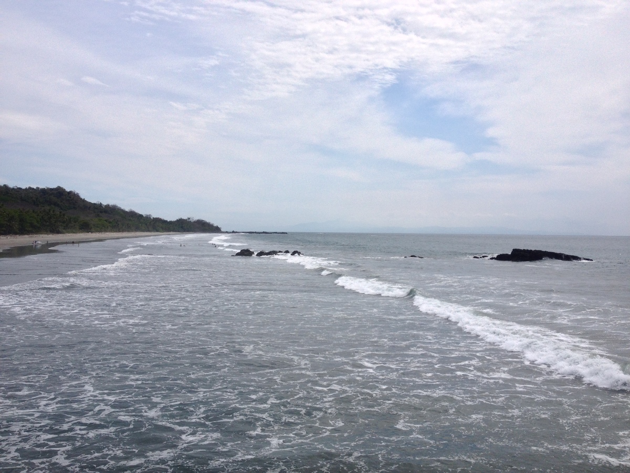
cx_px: 315
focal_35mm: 35
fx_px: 637
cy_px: 236
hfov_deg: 52.6
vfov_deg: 40.7
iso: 50
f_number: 2.4
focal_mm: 4.28
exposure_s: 1/4255
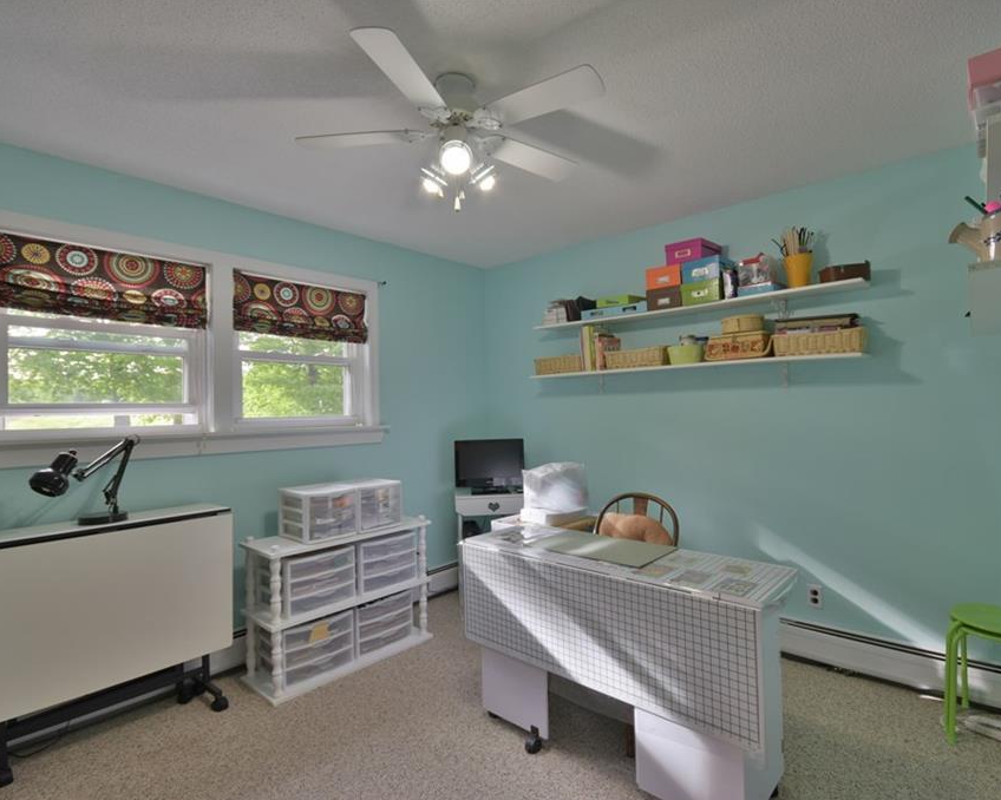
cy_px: 401
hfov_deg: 89.7
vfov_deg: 77.0
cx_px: 504
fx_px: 504
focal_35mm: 17
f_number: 8
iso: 200
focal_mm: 10
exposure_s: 1/8
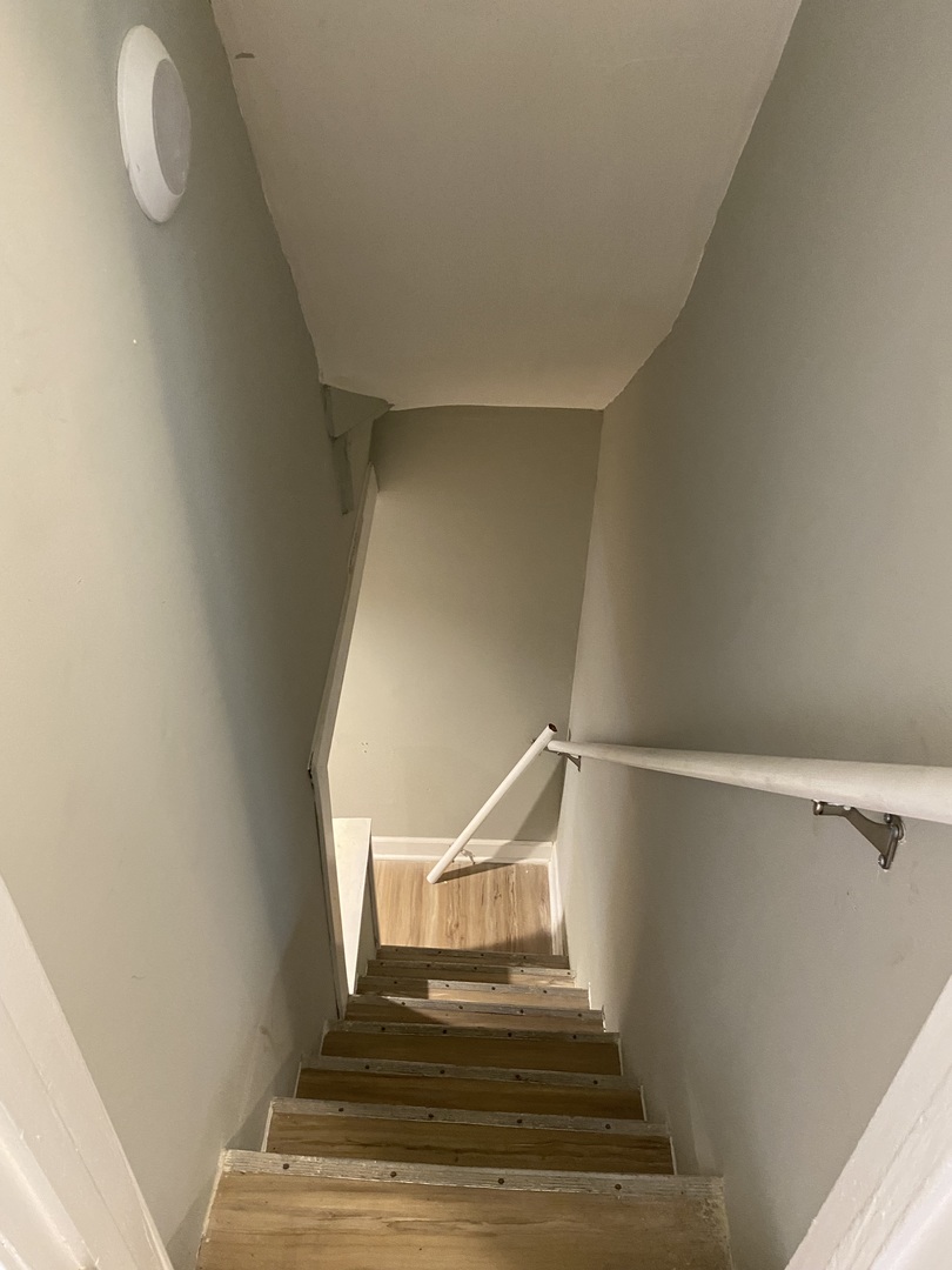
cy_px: 635
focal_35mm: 26
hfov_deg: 53.1
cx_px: 476
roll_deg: -1.4
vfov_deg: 67.3
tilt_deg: -37.9
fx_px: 953
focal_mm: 4.25
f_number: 1.8
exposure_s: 1/40
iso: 400
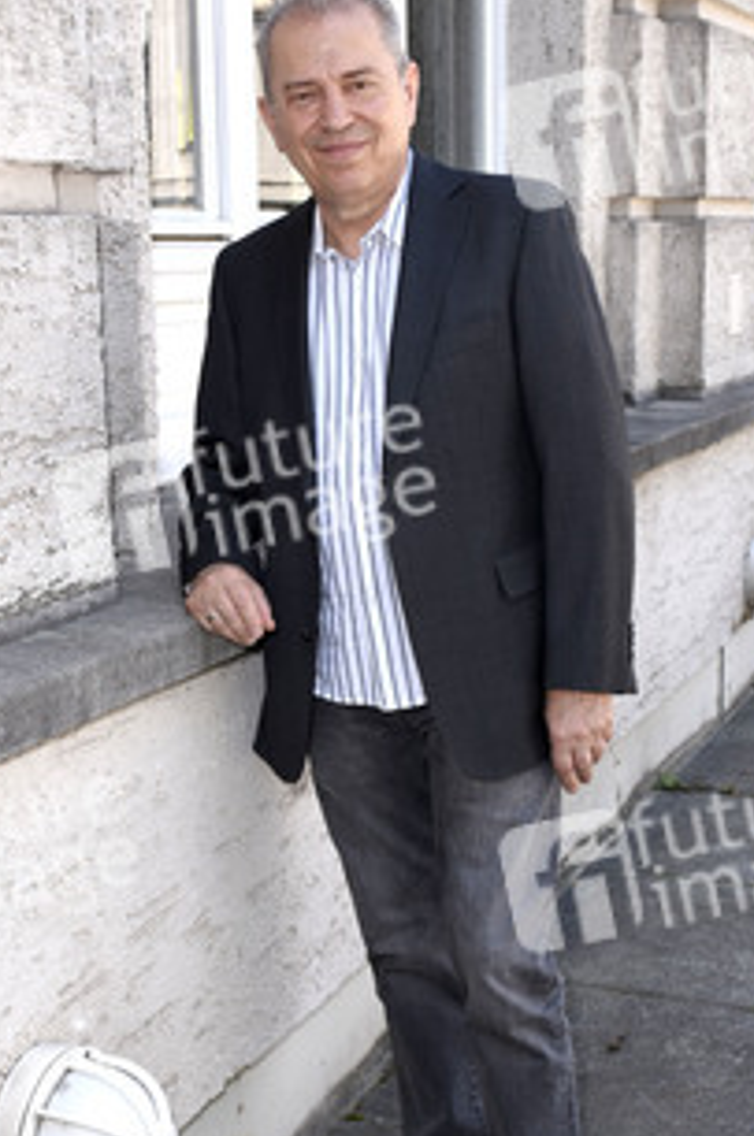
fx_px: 1608
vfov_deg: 38.8
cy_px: 679
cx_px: 353
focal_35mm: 51
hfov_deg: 26.4
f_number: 6.3
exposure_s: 1/160
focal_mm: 26
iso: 200
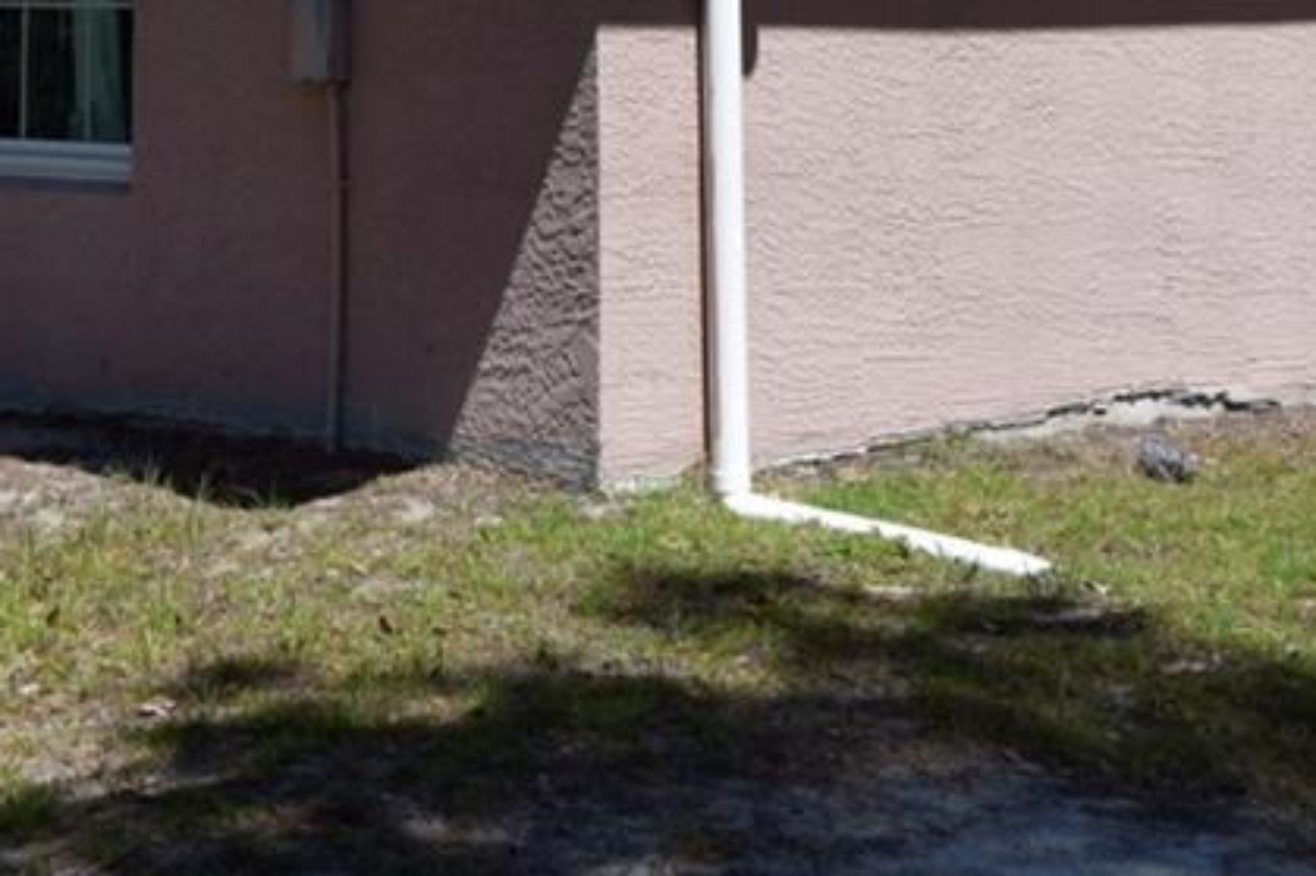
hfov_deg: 19.6
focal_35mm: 103
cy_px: -612
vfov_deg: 12.3
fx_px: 3764
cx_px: 276
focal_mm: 18
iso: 200
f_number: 3.5
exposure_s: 1/2500
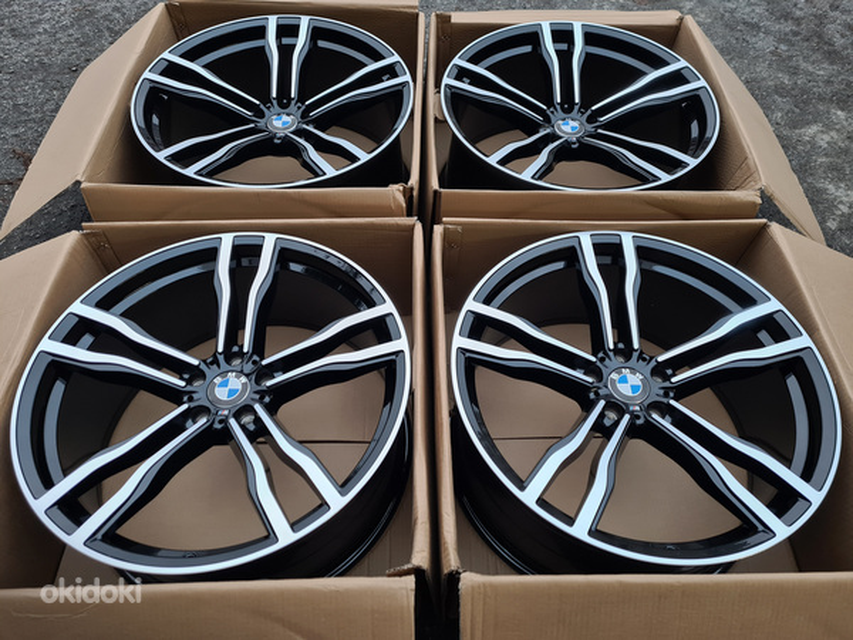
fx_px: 641
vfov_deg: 53.1
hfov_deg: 67.3
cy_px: 320
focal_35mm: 26
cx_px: 426
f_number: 1.8
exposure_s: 1/50
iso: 200
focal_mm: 5.4
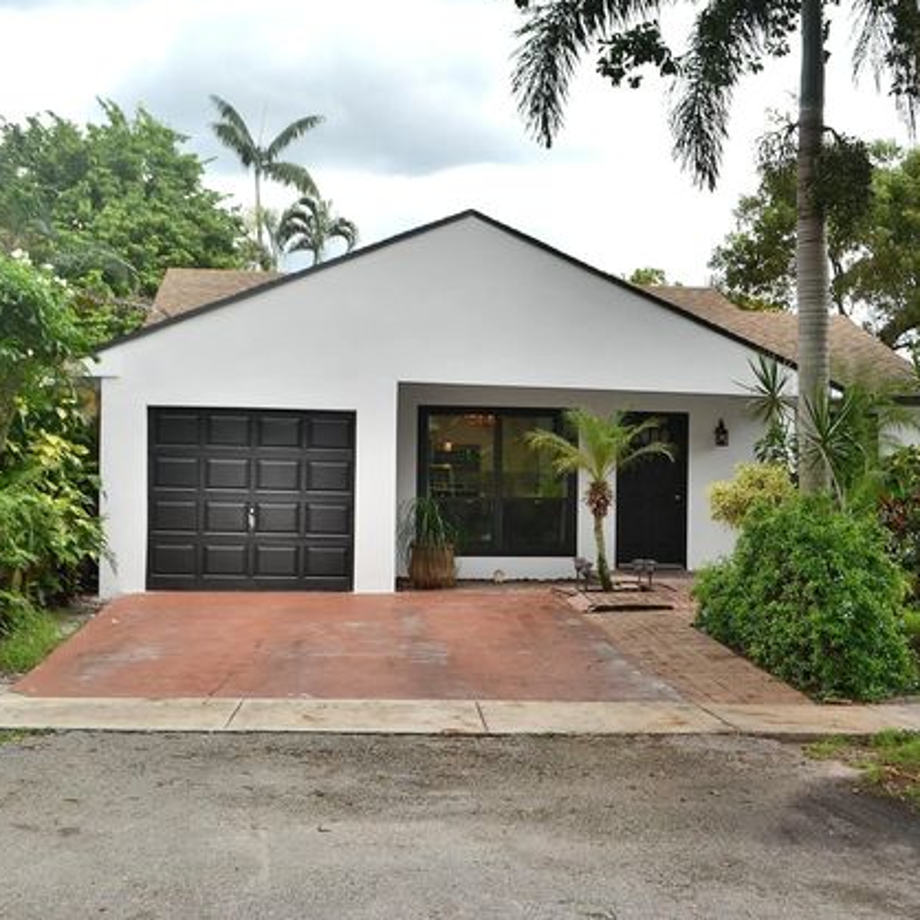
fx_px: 1293
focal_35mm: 43
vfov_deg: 39.2
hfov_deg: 39.1
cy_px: 457
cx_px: 517
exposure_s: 1/200
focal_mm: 22
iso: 100
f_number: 5.6
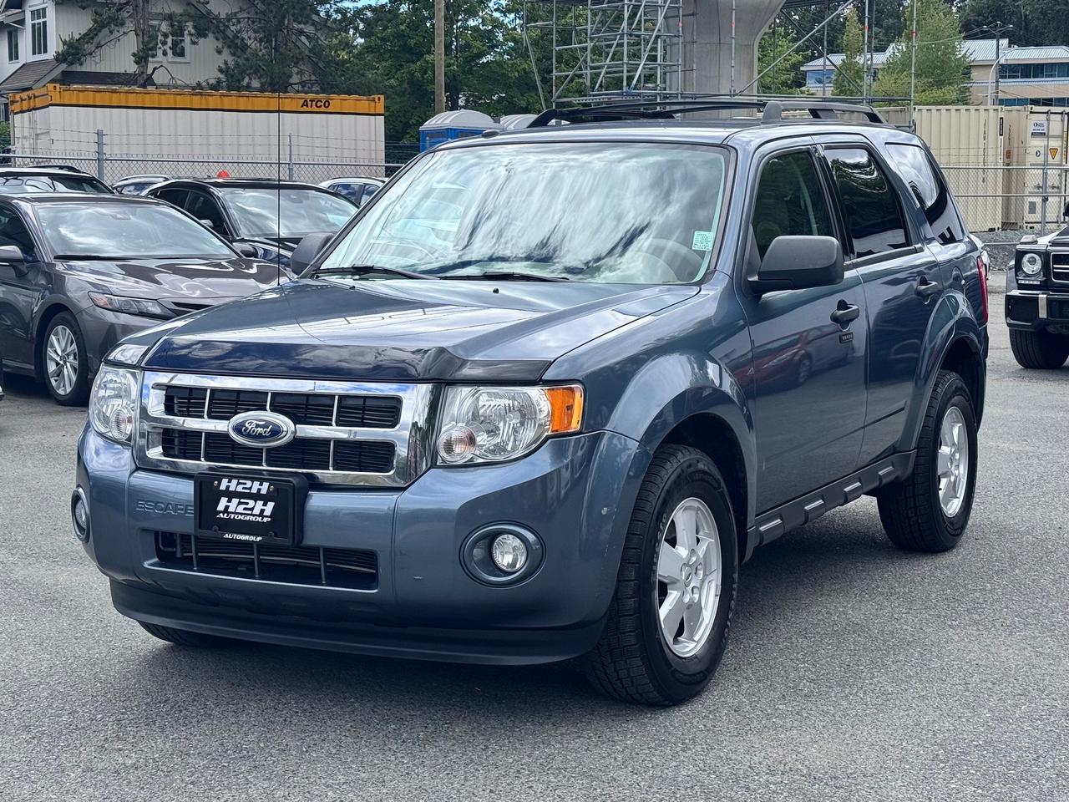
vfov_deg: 30.3
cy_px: 401
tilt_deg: -4.6
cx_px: 534
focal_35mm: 48
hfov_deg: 39.7
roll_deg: +0.1
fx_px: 1482
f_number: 1.78
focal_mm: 6.76
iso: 64
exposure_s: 1/3096
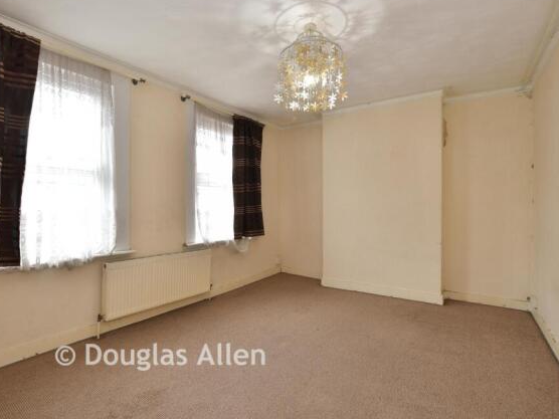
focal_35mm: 17
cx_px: 269
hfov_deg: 91.0
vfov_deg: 74.7
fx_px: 275
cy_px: 204
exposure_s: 3
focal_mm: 10
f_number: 8
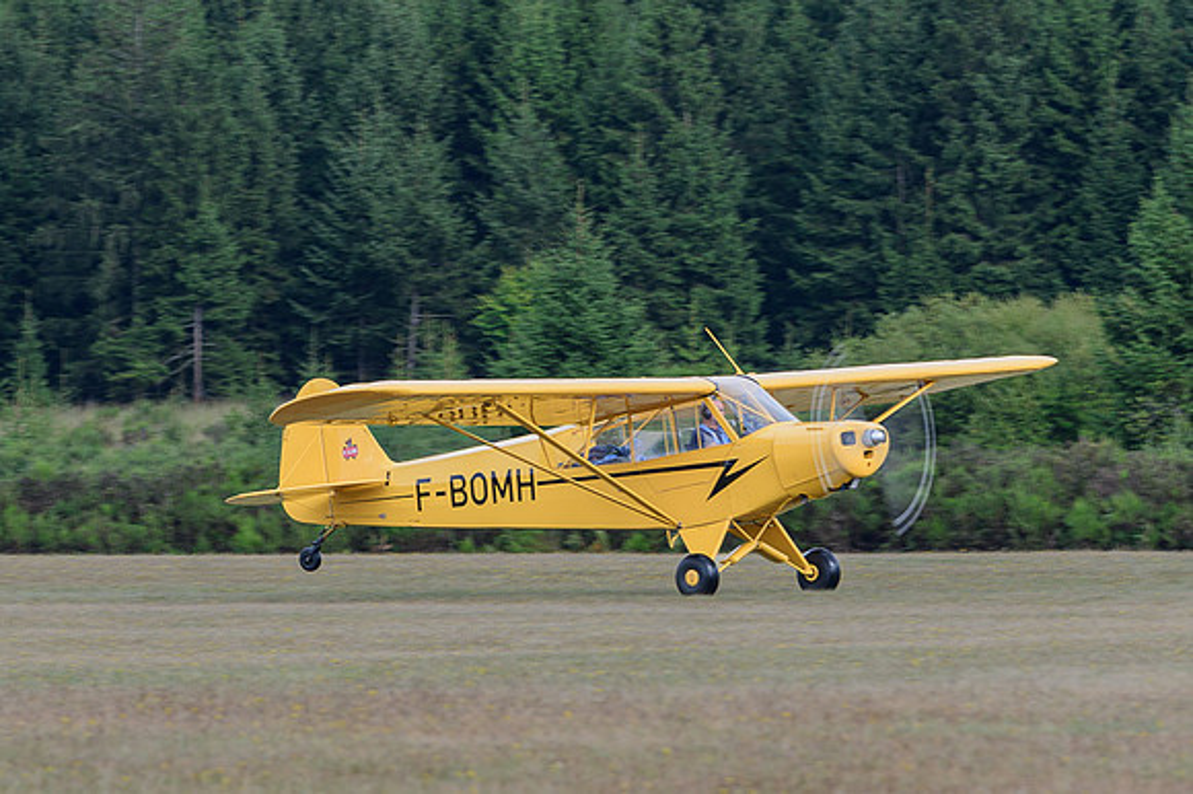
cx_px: 308
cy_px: 183
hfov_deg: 4.9
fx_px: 14063
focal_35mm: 425
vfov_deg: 3.2
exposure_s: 1/125
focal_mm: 200
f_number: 6.3
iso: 100
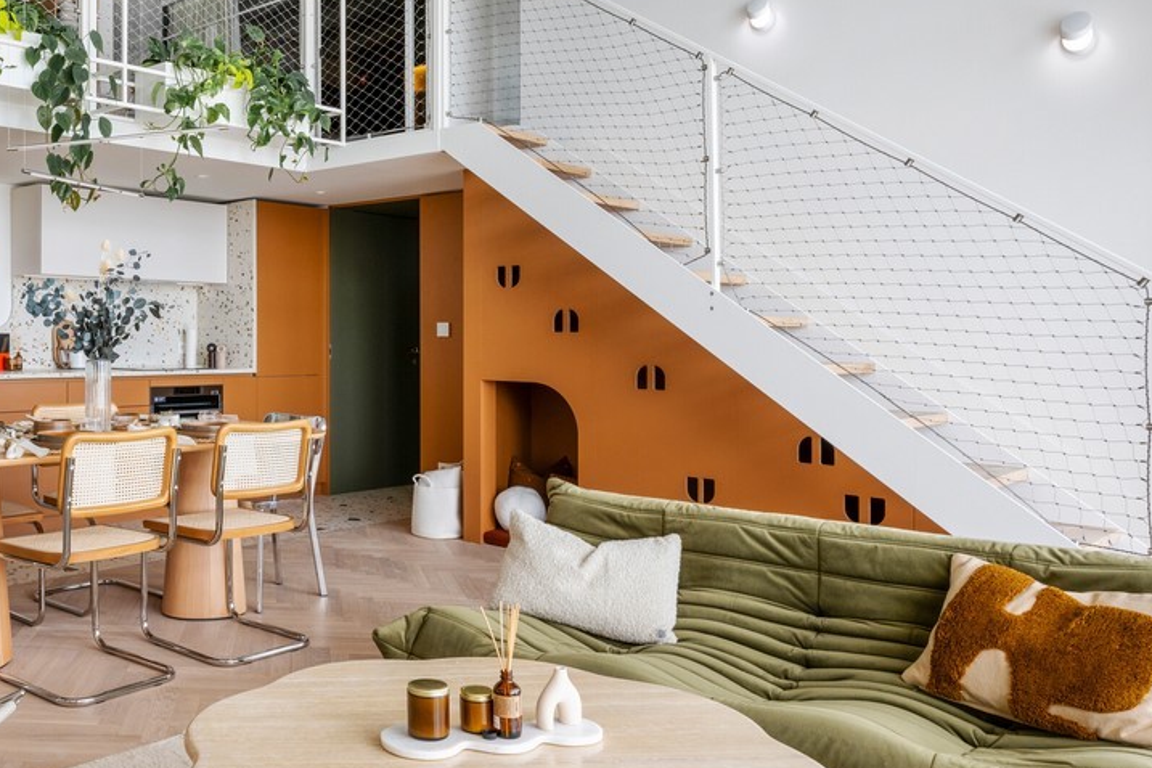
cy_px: 345
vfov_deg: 41.1
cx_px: 217
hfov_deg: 54.4
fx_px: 1024
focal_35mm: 32
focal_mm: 17
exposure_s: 1.6
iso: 100
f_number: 10
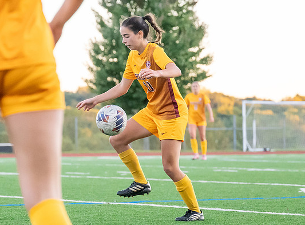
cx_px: 101
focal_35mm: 207
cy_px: 99
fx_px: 1813
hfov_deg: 9.6
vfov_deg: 7.1
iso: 3200
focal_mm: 73
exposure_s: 1/2000
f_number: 2.8
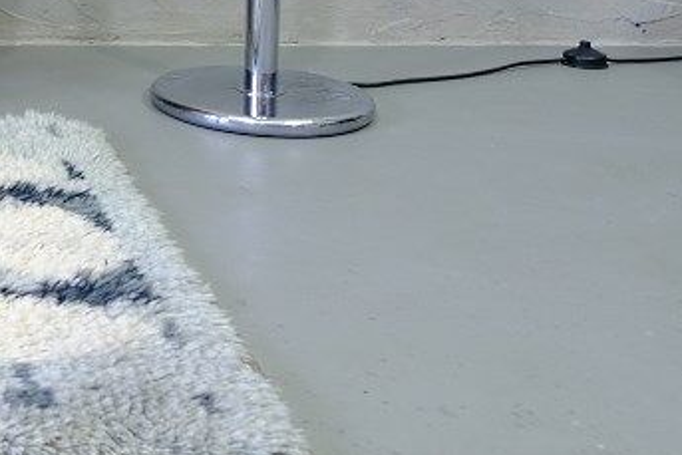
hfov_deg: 17.3
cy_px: -234
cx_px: -487
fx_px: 1895
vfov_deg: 12.9
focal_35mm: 100
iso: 400
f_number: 2.8
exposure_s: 1/26
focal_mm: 18
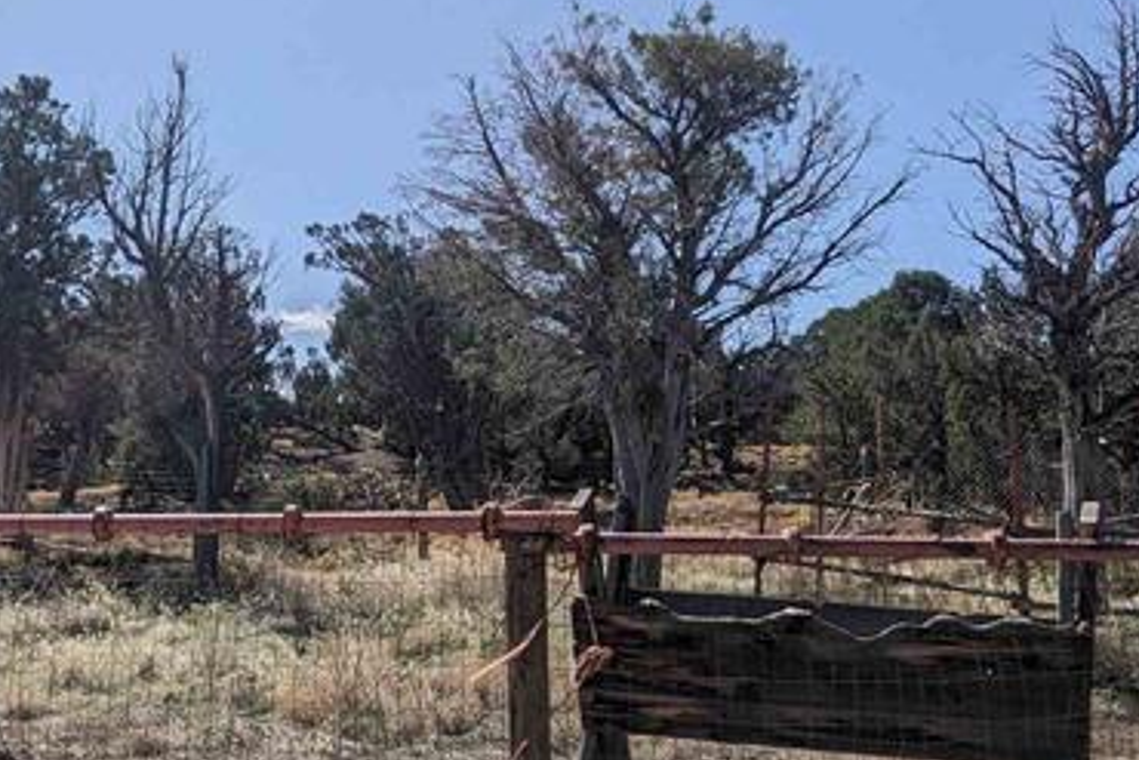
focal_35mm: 46
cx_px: 382
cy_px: 443
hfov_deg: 42.2
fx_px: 1456
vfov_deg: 29.2
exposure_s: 1/2959
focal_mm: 2.22
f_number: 2.2
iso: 36
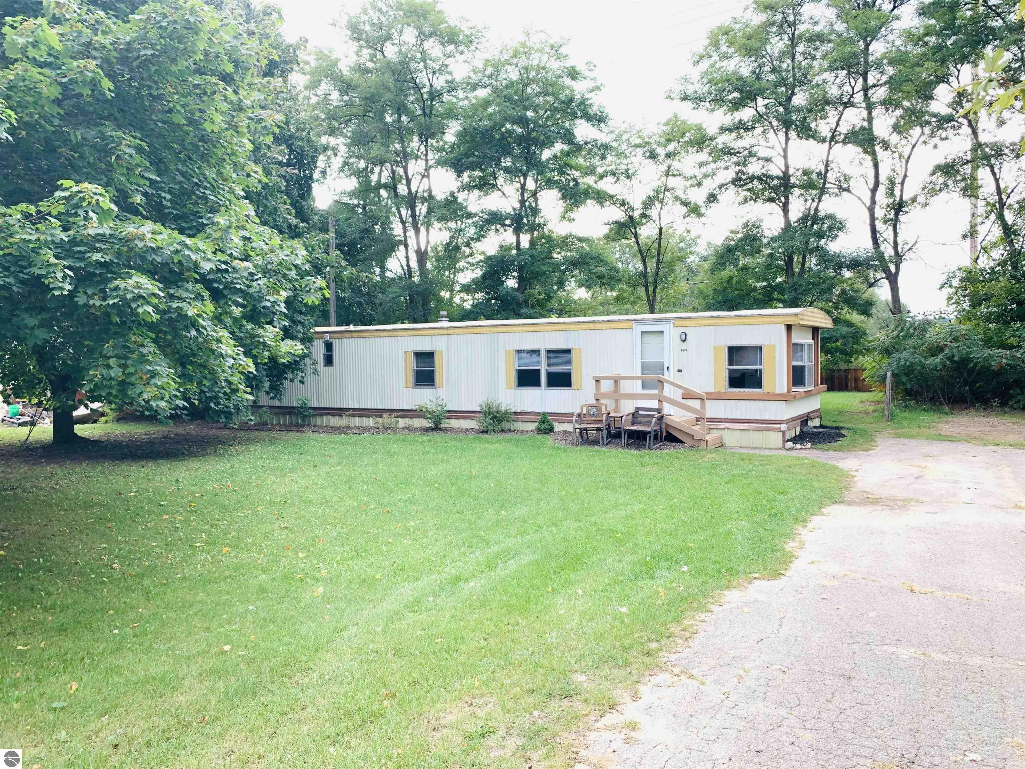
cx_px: 512
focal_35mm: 26
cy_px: 384
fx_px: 770
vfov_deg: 53.1
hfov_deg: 67.3
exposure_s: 1/122
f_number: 1.8
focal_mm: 4.25
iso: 32
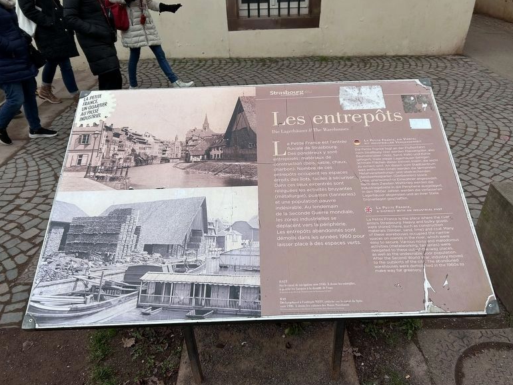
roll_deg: +1.9
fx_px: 400
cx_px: 255
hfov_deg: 65.3
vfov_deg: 51.4
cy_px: 198
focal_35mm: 27
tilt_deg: -32.3
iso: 50
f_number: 1.5
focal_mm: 5.7
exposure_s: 1/310
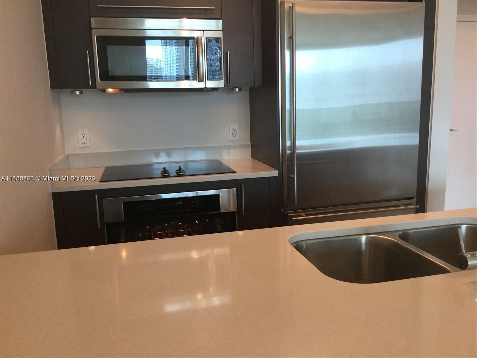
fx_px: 427
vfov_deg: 45.4
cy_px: 179
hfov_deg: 58.4
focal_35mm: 31
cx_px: 238
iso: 40
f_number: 2.4
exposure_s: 1/30
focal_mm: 3.3
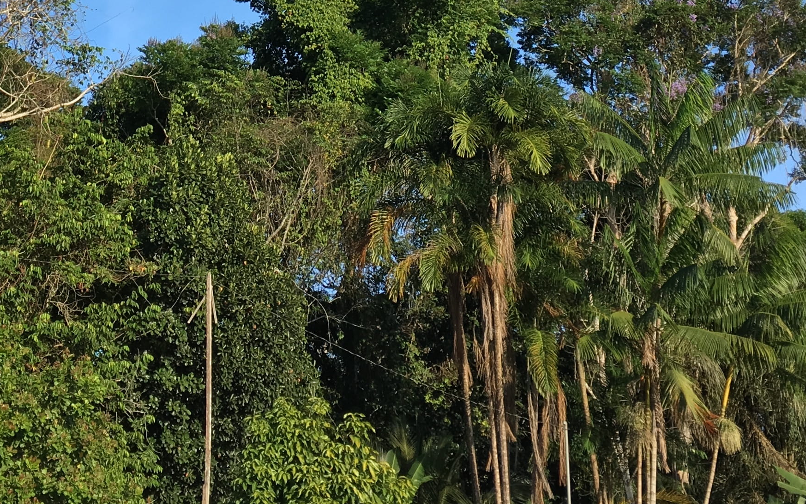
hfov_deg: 28.9
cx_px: 300
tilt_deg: +27.1
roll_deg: -2.0
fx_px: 1559
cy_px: -182
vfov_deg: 17.1
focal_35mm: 71
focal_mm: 4.15
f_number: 2.2
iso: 25
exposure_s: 1/746
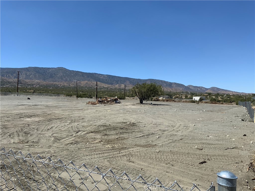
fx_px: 214
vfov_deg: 48.2
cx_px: 128
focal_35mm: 29
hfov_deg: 61.7
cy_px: 96
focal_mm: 3
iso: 20
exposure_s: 1/2959
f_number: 1.8
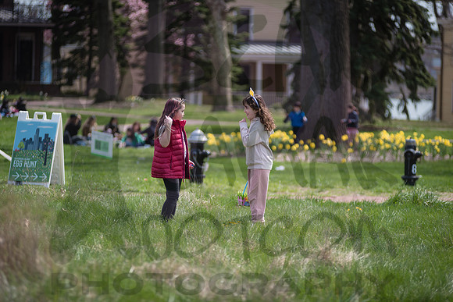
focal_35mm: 185
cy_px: 151
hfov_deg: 11.1
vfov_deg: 7.4
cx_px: 226
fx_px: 2328
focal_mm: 185
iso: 100
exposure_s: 1/1250
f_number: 3.2
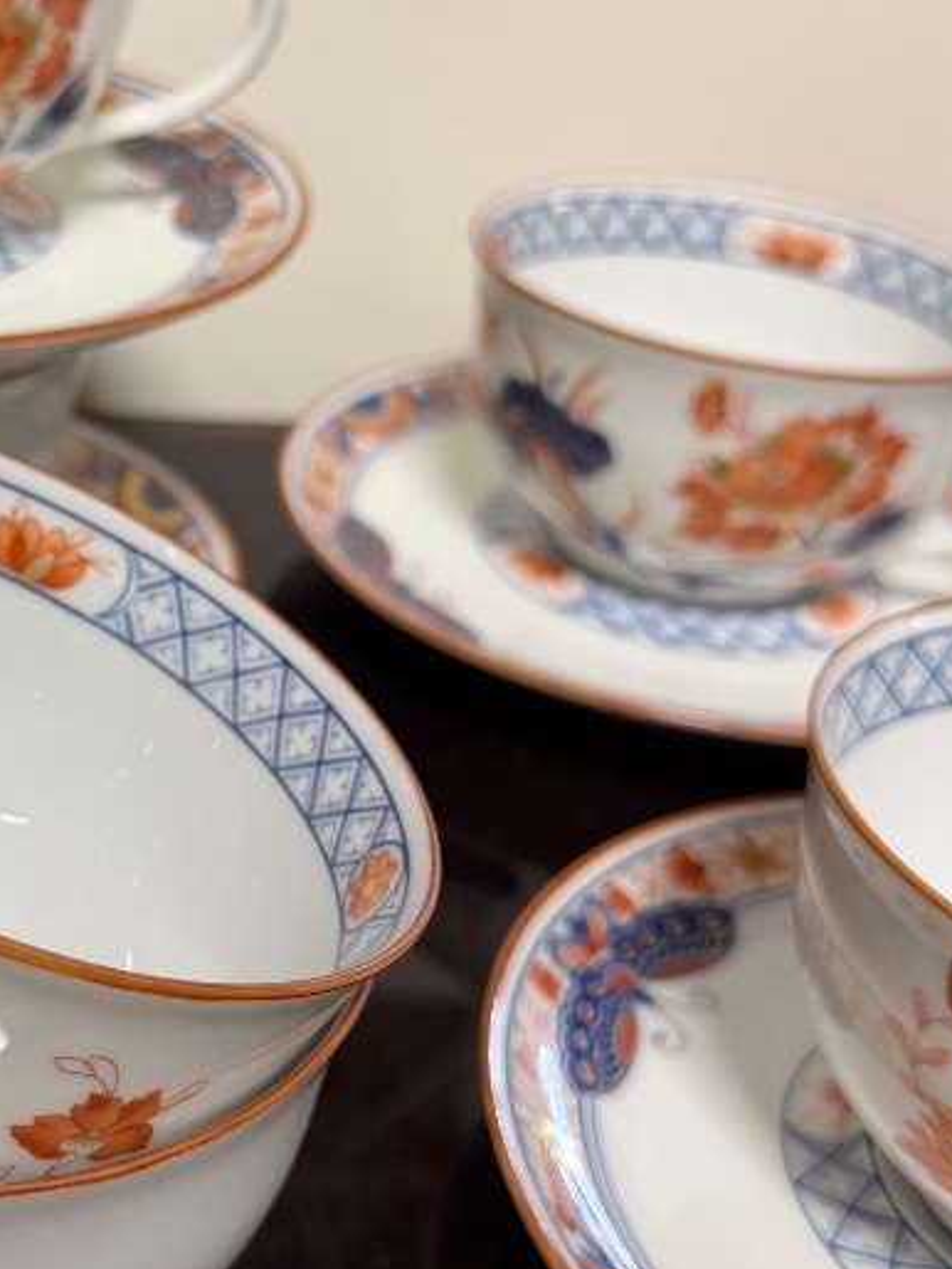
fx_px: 2052
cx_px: 118
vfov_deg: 34.3
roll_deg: -6.1
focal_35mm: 56
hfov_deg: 25.4
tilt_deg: -28.0
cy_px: 570
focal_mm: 6.76
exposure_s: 1/50
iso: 160
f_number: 1.78
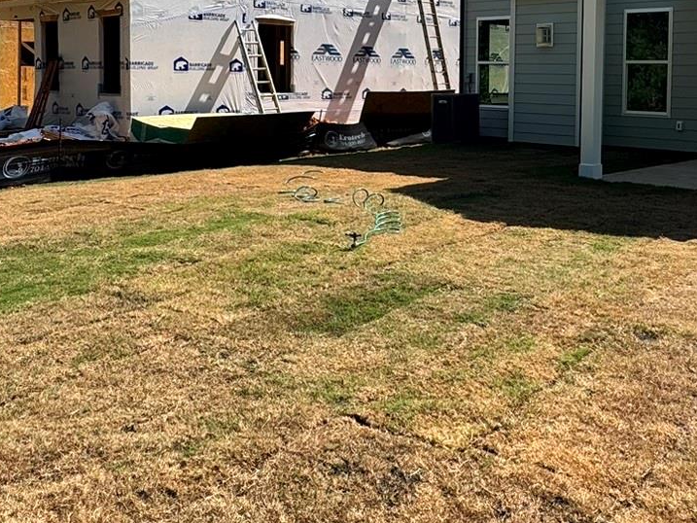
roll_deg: -1.0
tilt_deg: -3.3
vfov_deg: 35.1
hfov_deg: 45.3
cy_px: 121
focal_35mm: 40
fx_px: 806
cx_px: 515
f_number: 2.2
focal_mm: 2.22
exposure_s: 1/1178
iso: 50
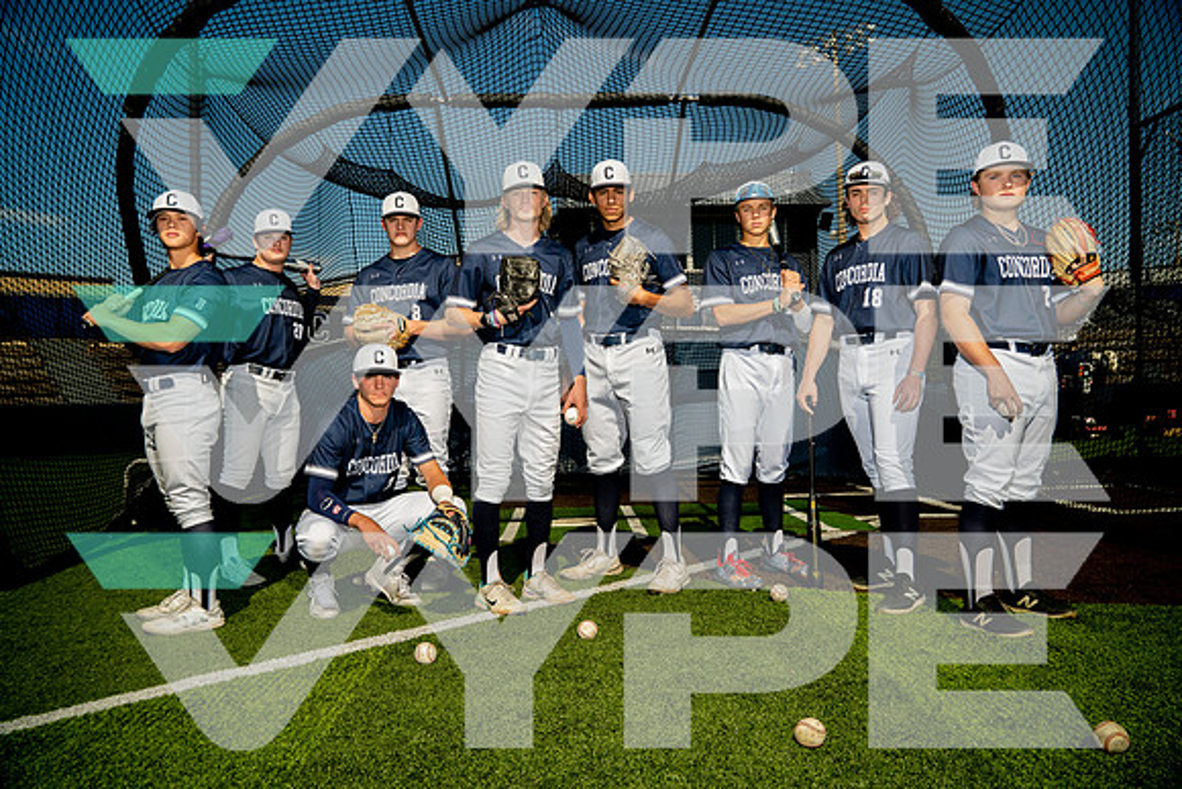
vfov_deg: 46.4
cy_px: 394
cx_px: 591
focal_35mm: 28
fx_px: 920
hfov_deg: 65.5
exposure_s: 1/250
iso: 100
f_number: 6.3
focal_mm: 28
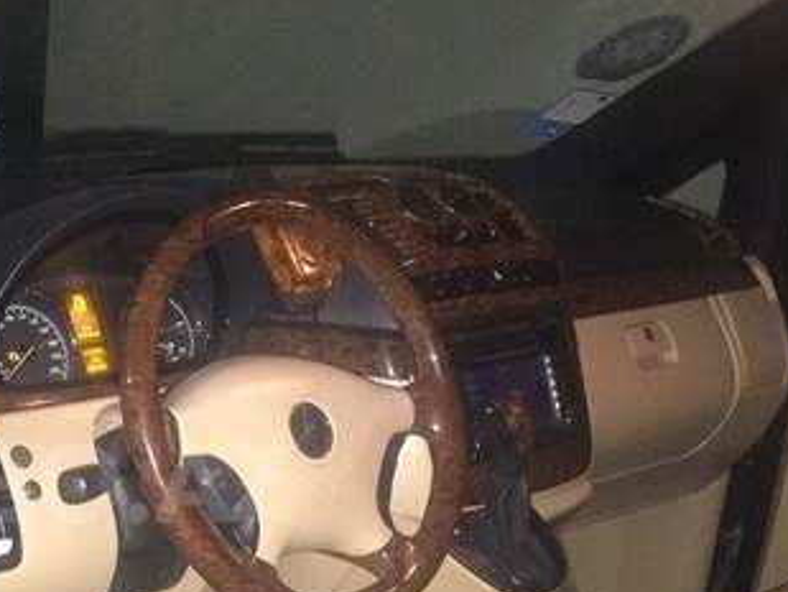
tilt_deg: -21.2
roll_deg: -4.3
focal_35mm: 62
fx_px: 1412
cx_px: 31
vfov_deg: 23.3
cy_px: 484
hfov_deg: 29.5
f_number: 2.2
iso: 400
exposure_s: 1/17
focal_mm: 4.15
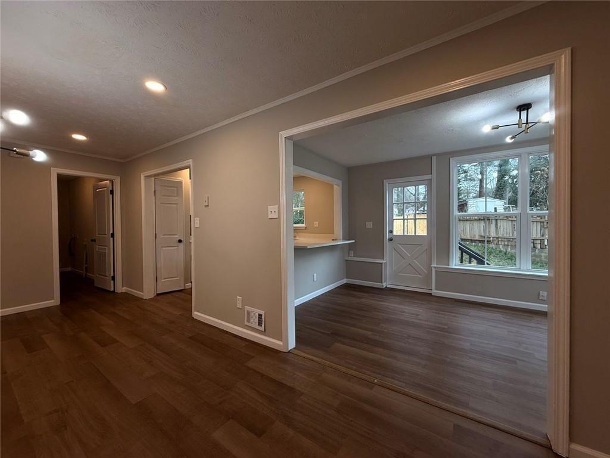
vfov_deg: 85.7
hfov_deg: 102.1
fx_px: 247
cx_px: 305
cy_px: 229
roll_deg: -0.2
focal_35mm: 14
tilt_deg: +0.4
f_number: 2.2
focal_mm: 2.22
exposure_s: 1/120
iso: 80
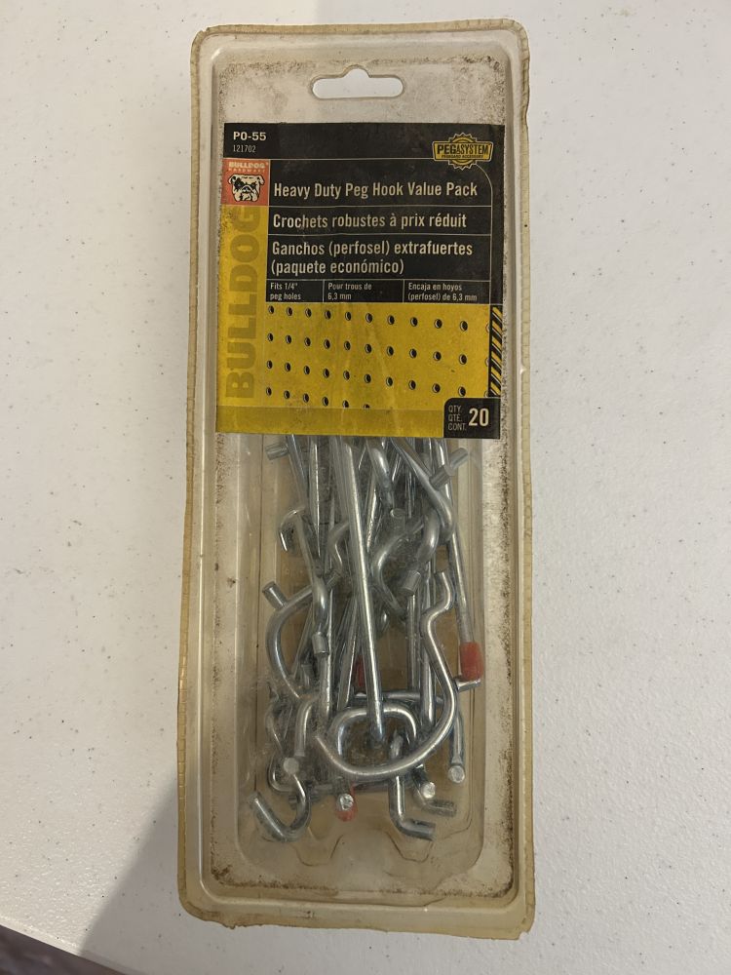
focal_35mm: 26
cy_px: 488
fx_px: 732
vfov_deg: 67.3
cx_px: 366
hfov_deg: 53.1
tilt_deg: -86.1
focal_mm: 5.7
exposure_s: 1/60
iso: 250
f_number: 1.5
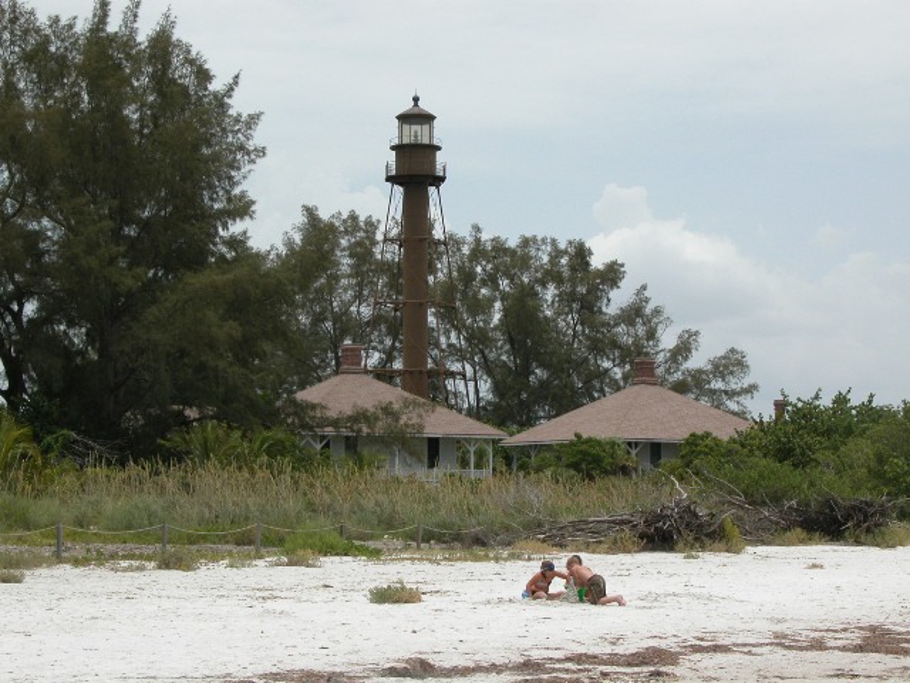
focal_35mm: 77
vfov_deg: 19.1
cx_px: 455
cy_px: 342
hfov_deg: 25.3
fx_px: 2024
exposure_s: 1/377
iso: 100
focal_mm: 19.9
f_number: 7.6
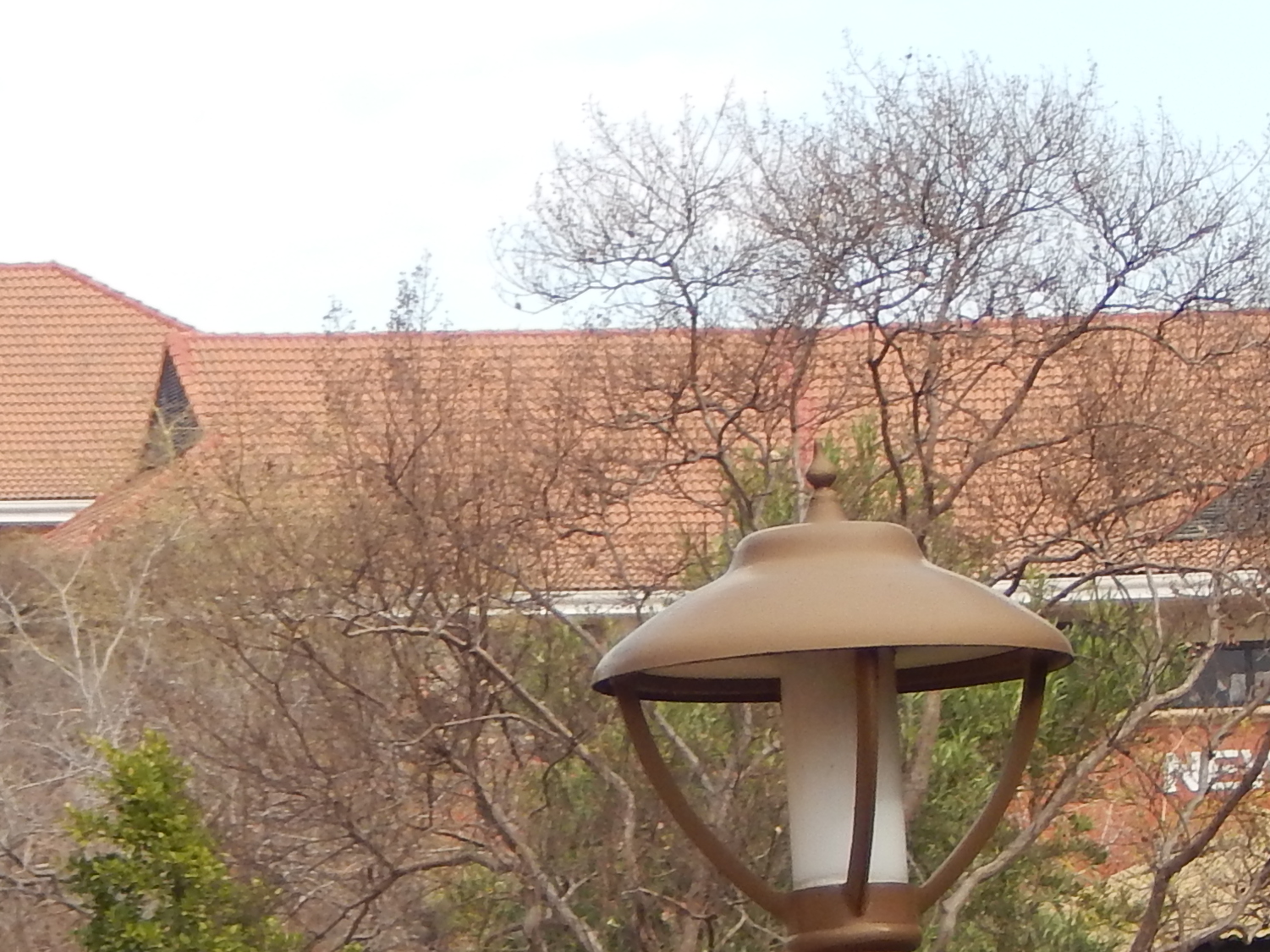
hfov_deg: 4.6
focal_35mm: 433
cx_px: 374
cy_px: 790
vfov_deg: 3.4
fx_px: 15882
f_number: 4.9
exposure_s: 1/200
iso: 125
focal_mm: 25.3
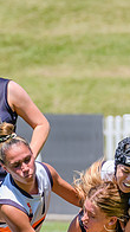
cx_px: 29
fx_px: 9368
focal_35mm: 1526
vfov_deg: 1.4
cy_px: 226
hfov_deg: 0.8
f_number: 8
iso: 800
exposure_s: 1/2000
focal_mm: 320
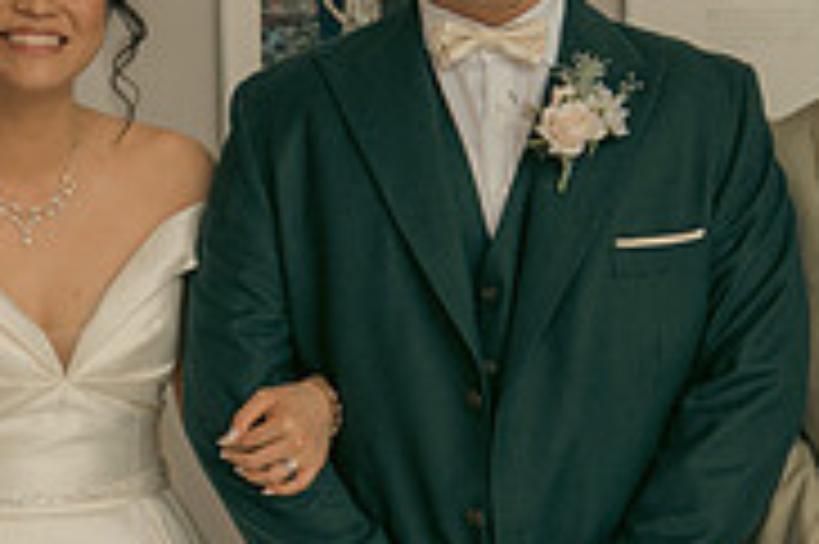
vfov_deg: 11.6
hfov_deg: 17.3
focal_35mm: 118
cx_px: 536
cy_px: 402
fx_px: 2682
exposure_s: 1/160
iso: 160
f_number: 3.5
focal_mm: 37
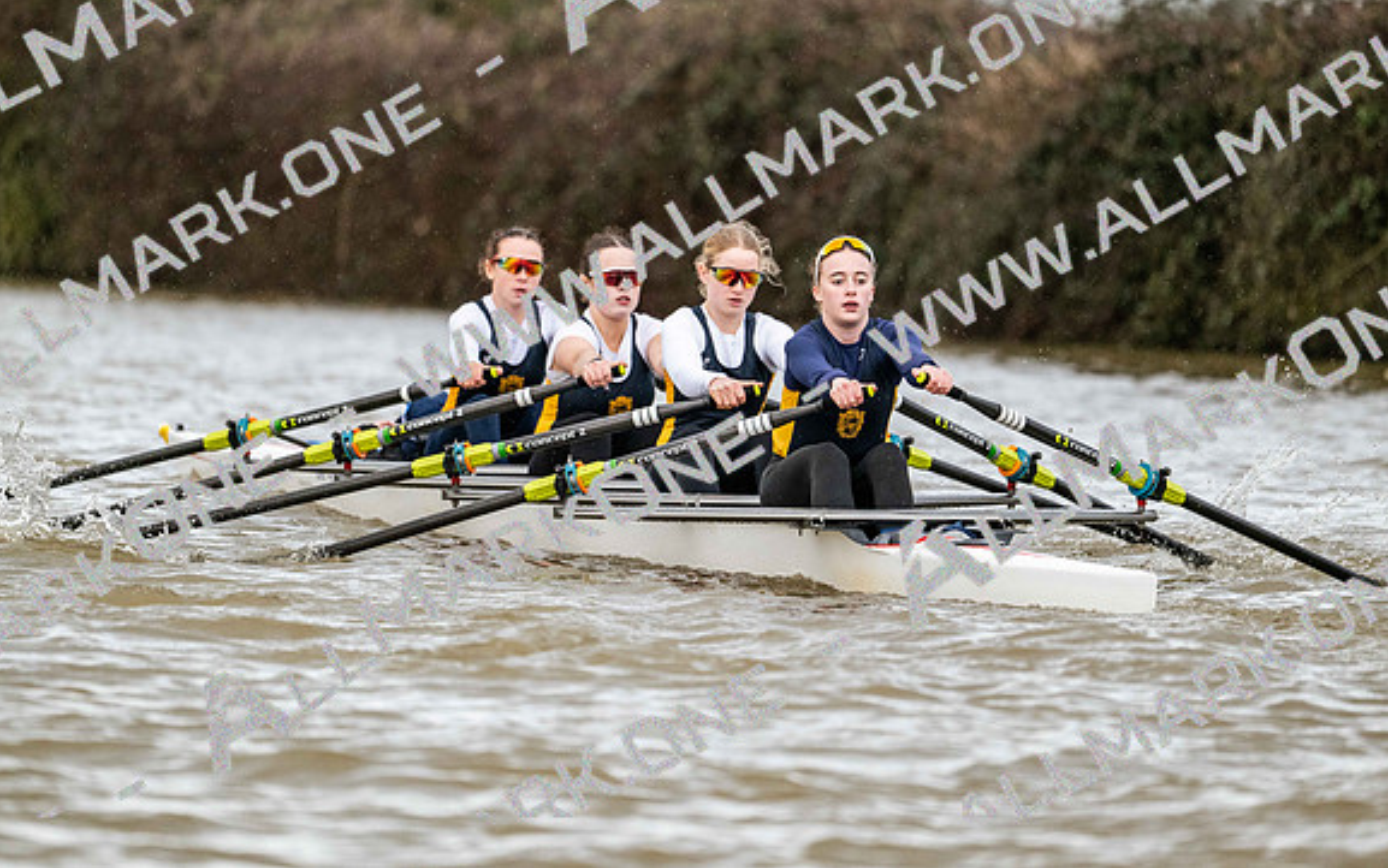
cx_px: 693
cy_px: 405
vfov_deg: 3.2
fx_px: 15514
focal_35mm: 410
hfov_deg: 5.1
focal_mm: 400
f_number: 4.5
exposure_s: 1/1600
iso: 2800
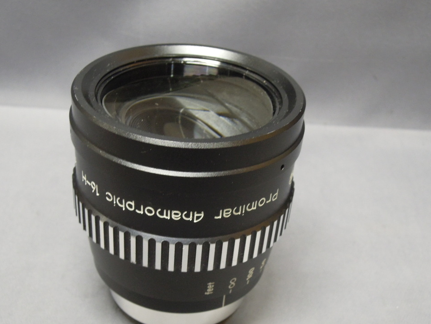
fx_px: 623
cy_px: 182
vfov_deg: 29.1
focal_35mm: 50
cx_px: 195
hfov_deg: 38.2
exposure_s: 1/25
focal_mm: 7.2
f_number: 3.3
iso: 400
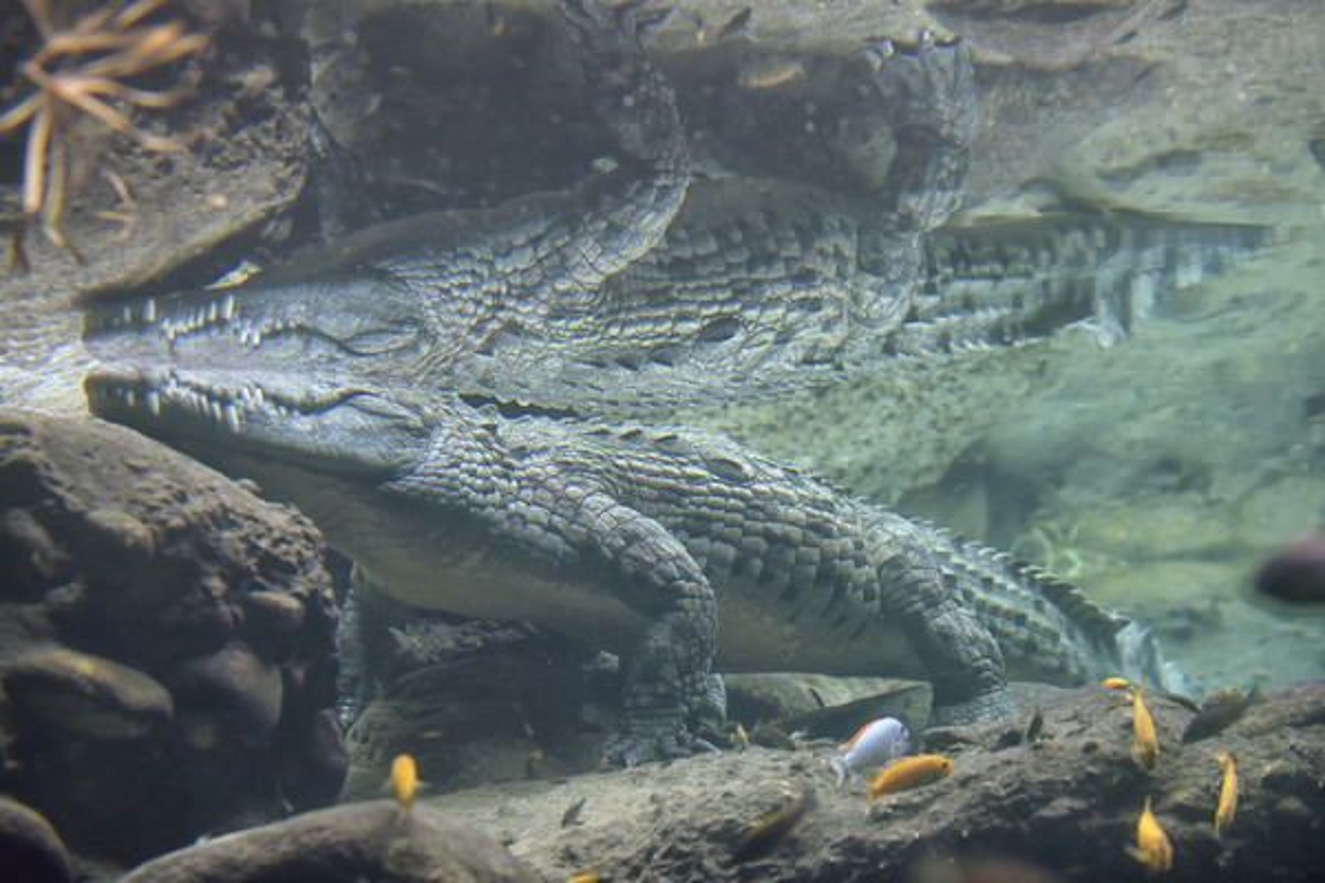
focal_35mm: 70
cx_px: 662
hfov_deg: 28.8
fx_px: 2576
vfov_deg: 19.5
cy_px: 442
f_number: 3.5
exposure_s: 1/60
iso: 400
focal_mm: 70
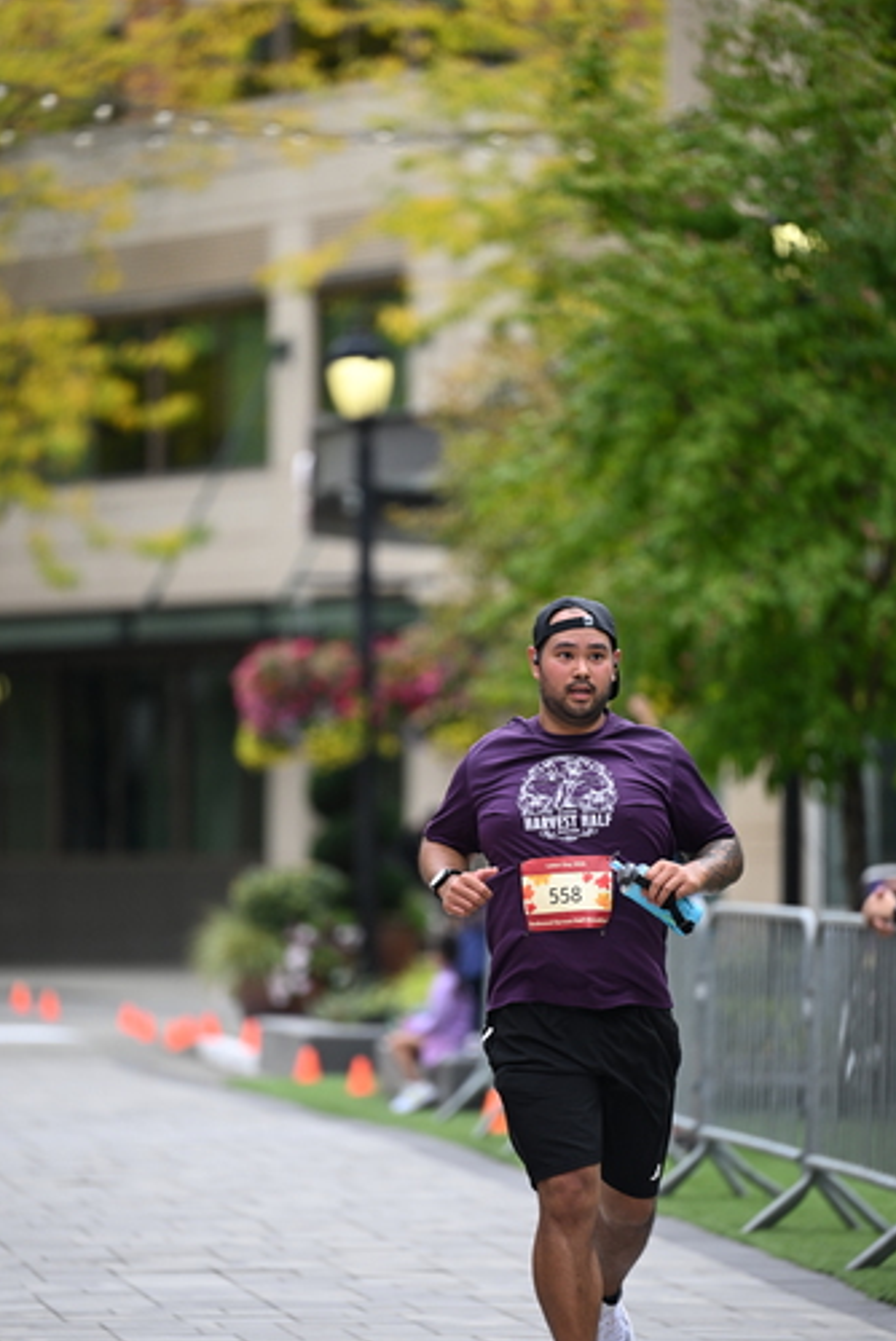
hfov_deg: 6.3
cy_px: 730
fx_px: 8201
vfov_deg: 9.3
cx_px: 484
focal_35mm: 220
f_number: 2.8
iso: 640
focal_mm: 200
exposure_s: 1/2500
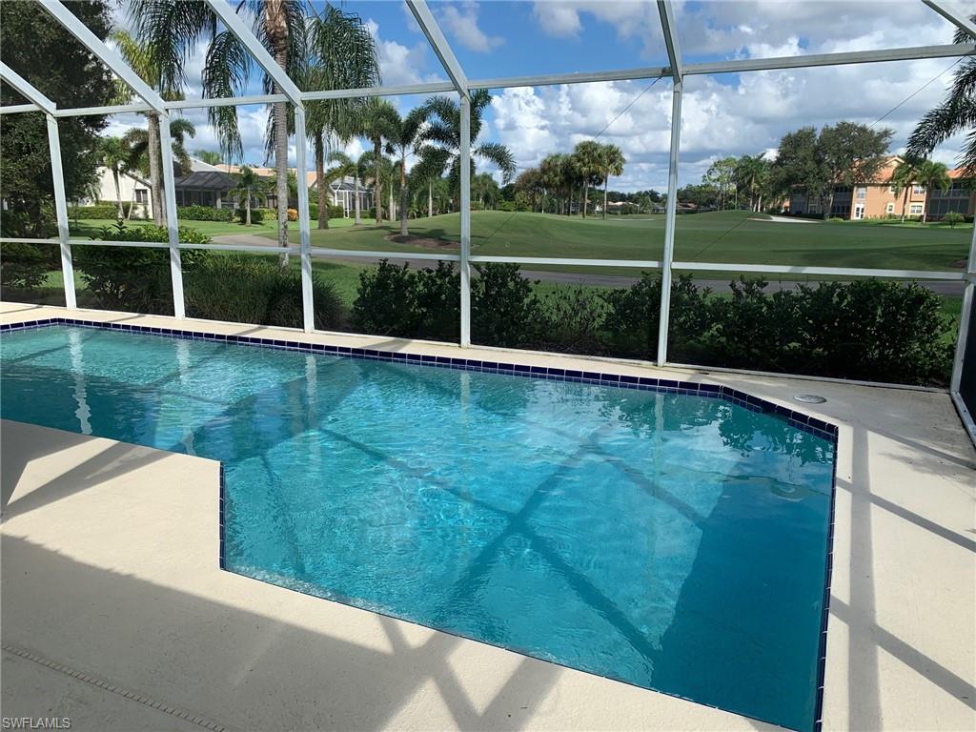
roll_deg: -0.7
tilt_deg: -11.6
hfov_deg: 67.3
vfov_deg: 53.1
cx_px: 488
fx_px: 733
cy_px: 366
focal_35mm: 26
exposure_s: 1/1585
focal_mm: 4.25
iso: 25
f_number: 1.8
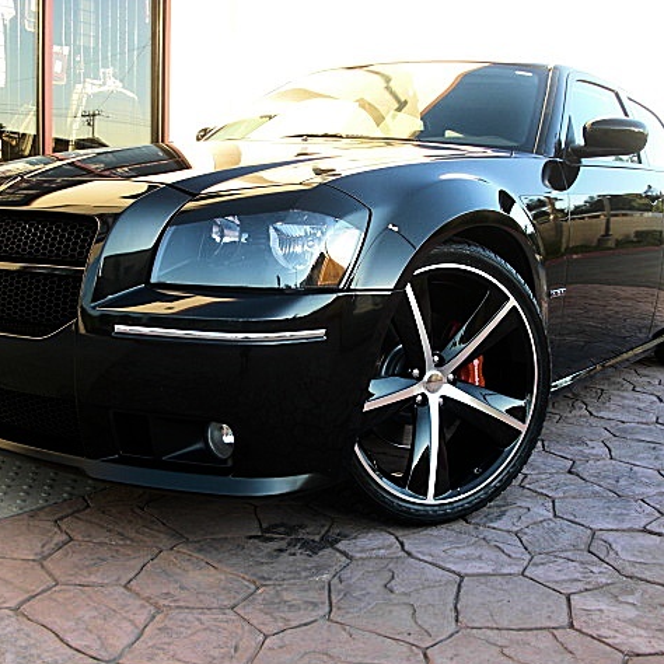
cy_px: 335
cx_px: 308
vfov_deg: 39.2
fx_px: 933
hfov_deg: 39.1
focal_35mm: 43
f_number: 2.8
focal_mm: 6.3
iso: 50
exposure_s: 1/80
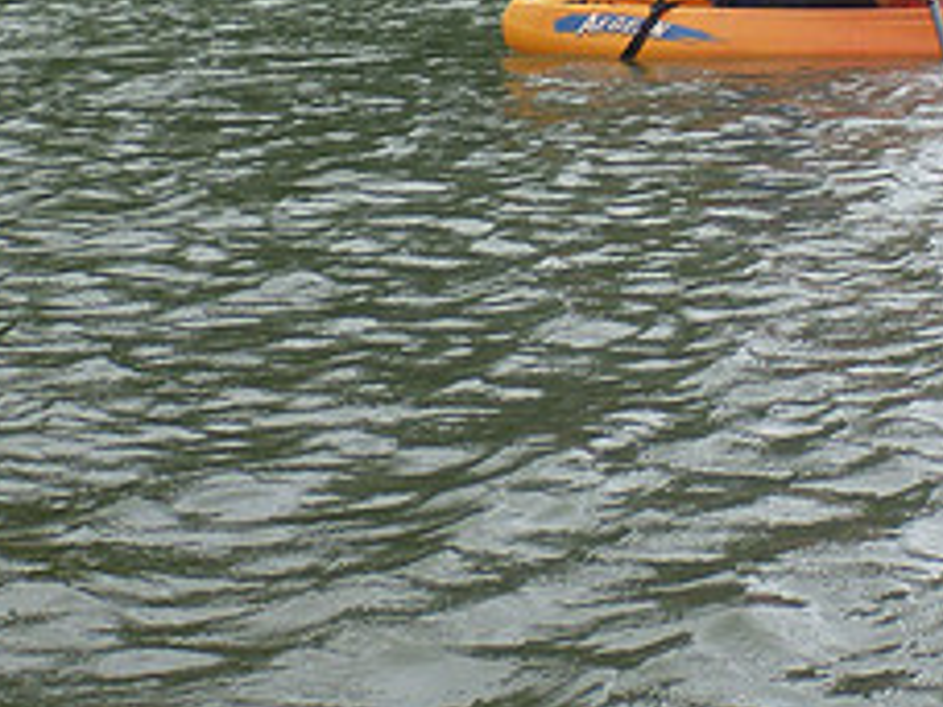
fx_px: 3051
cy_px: -134
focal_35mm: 112
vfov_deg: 12.9
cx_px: 1009
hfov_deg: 17.1
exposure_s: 1/250
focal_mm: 7.8
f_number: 4.3
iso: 100
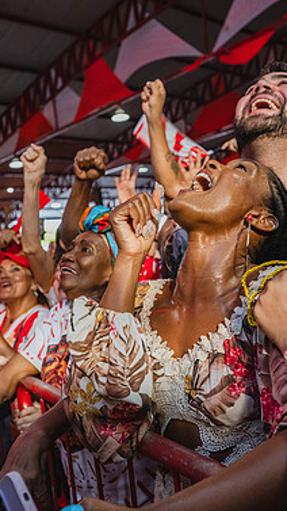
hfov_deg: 33.6
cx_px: 177
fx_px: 474
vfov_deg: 56.4
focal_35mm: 35
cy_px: 295
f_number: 4
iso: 2500
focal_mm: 28
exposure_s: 1/250
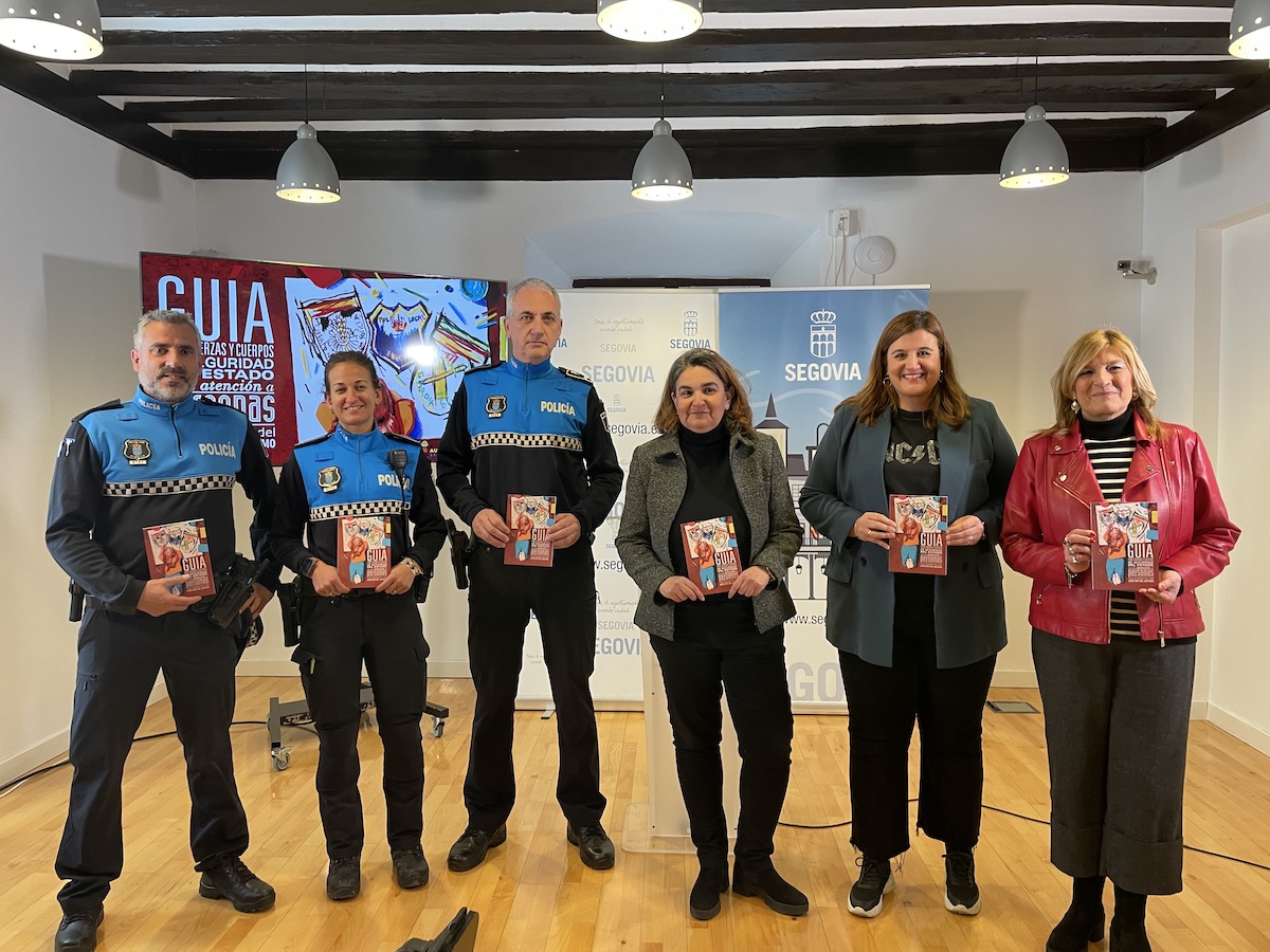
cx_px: 635
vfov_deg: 53.1
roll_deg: -0.1
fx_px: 954
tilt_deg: -1.9
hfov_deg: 67.3
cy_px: 476
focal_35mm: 26
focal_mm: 4.2
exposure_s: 1/50
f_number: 1.6
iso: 80
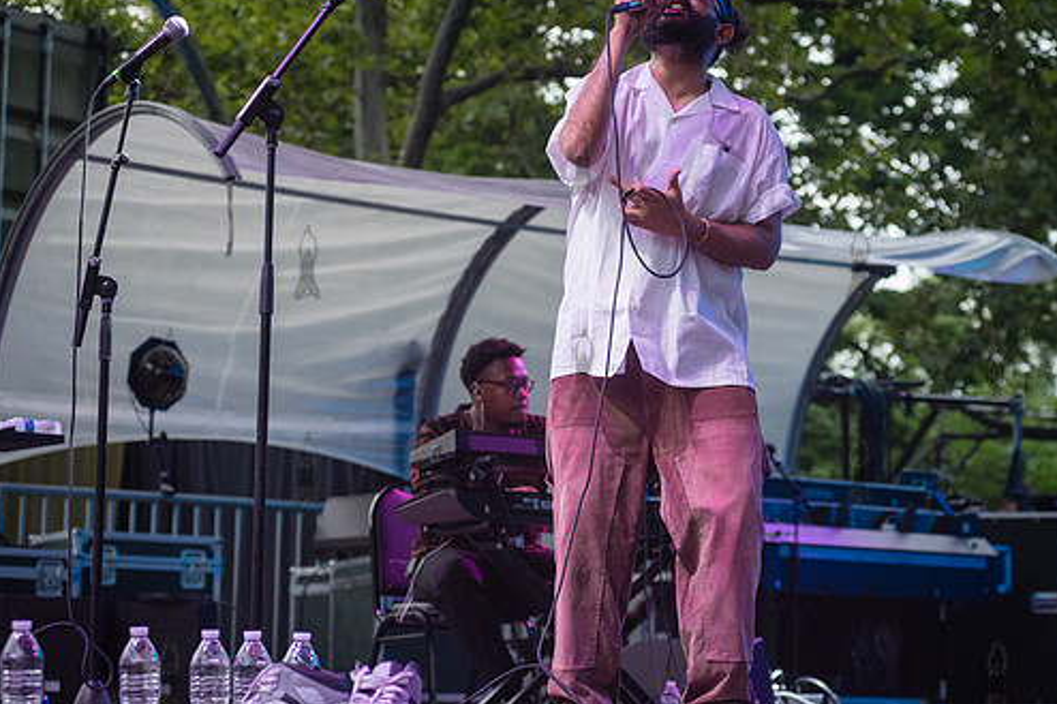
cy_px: 365
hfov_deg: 21.7
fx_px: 2759
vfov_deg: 14.5
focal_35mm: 94
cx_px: 582
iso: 2000
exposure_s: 1/500
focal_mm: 80
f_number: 4
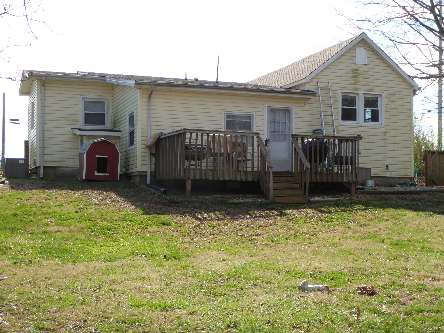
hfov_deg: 35.5
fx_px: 693
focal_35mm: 54
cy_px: 166
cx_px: 222
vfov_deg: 27.0
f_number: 4.1
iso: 100
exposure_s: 1/320
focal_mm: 9.6
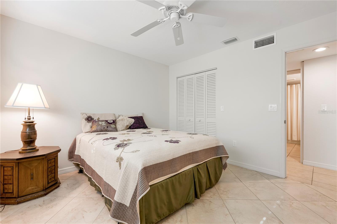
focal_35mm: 16
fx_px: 145
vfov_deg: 75.5
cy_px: 112
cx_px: 168
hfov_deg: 98.6
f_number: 8
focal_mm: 15.5
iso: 500
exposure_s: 1/6
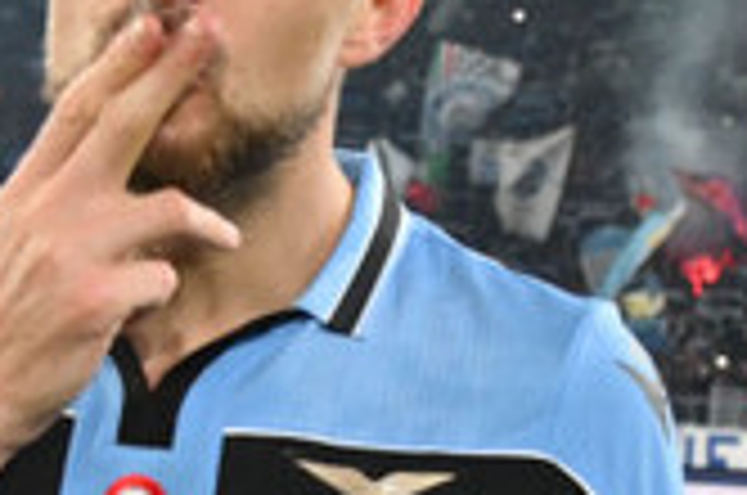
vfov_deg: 9.3
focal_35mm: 145
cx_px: 234
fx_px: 3003
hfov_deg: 14.2
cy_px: 544
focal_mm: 30
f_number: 4
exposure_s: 1/640
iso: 1250
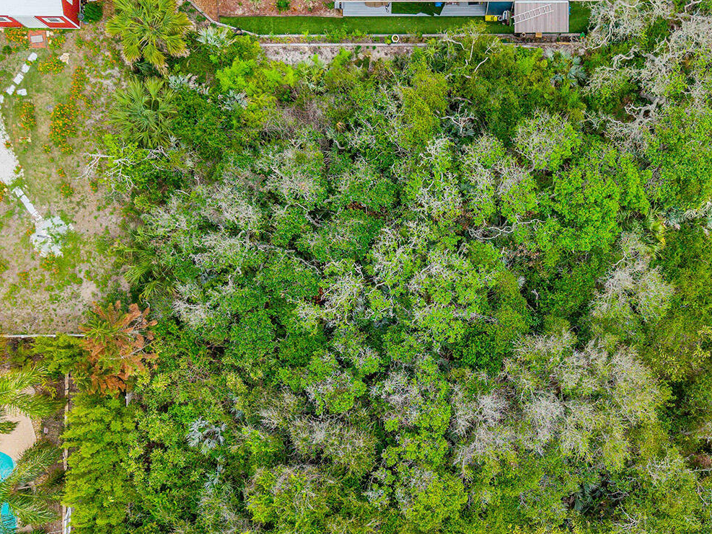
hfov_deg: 44.3
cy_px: 304
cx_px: 457
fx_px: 864
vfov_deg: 34.3
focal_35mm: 42
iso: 110
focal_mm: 8.67
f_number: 1.8
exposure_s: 1/50
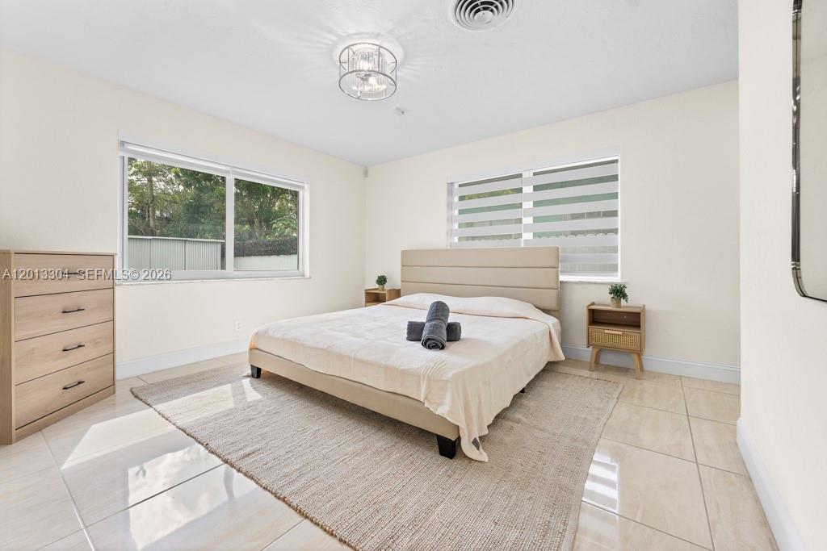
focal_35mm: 14
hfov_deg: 104.2
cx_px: 414
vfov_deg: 81.2
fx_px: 322
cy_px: 276
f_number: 8
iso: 500
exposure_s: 1/15
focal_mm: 14
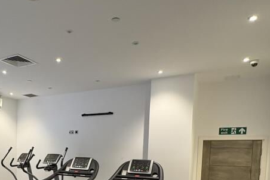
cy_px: 167
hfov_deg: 55.0
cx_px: 74
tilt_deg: -3.7
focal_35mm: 33
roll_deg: -0.6
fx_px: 247
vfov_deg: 37.0
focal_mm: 2.22
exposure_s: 1/50
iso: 200
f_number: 2.2
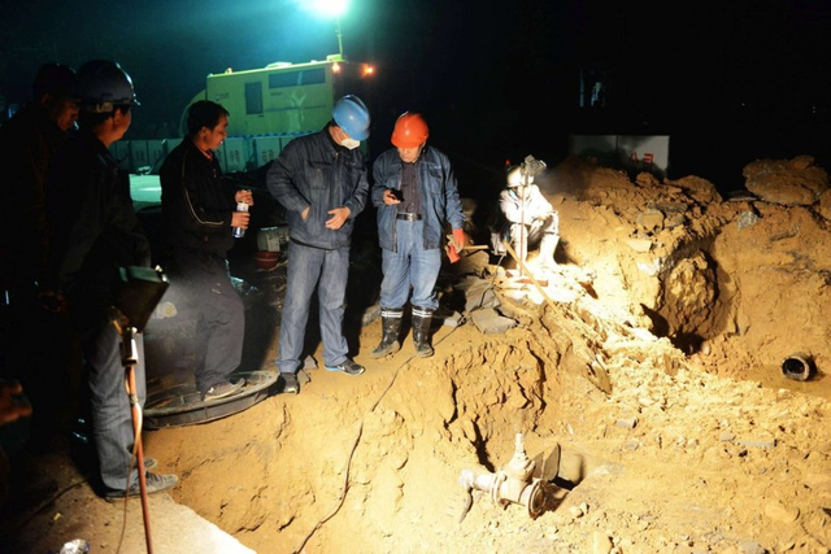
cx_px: 416
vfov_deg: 41.1
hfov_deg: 58.7
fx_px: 739
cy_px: 277
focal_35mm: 32
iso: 4000
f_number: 2.8
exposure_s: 1/50
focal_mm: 32
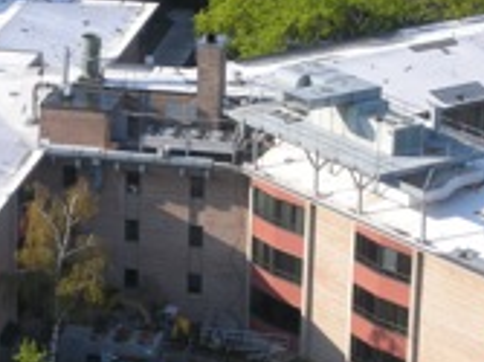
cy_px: 206
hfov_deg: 9.6
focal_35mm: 206
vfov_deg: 7.2
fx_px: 2878
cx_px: 171
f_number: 4.5
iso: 50
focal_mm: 14.3
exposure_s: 1/81.6
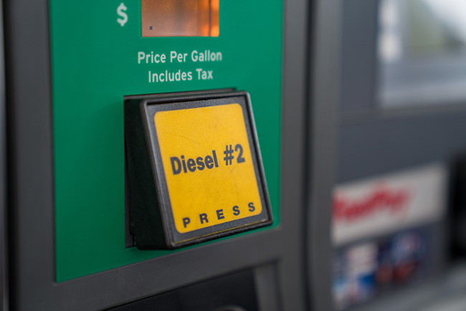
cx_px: 233
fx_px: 906
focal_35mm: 70
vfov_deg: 19.5
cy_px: 156
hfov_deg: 28.8
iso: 125
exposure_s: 1/80
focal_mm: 70
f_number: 2.8
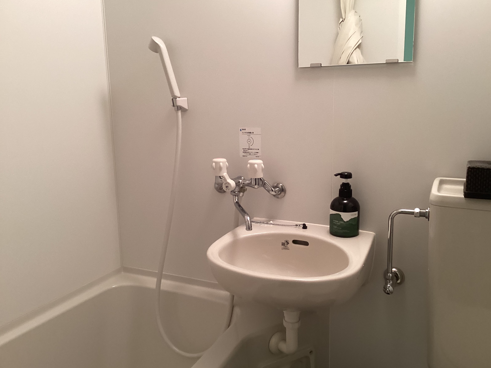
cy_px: 184
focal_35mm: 32
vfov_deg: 44.2
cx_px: 252
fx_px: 454
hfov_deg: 56.8
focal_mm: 3.3
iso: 200
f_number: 2.4
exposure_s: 1/50
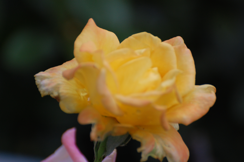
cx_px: 122
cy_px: 81
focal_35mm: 450
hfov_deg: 4.6
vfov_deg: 3.0
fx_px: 3047
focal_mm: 300
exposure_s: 1/200
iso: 400
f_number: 5.6
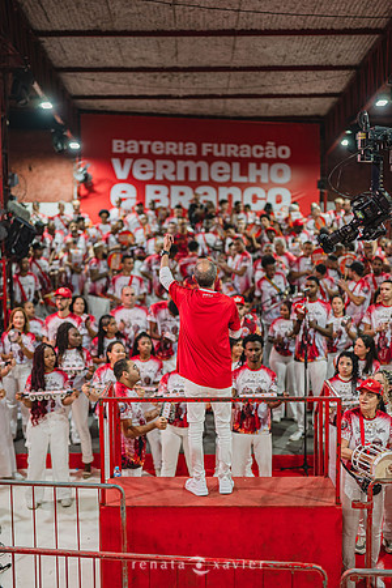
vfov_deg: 39.6
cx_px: 196
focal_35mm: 50
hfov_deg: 27.0
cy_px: 294
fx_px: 817
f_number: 1.2
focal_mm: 50
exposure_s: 1/400
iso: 800
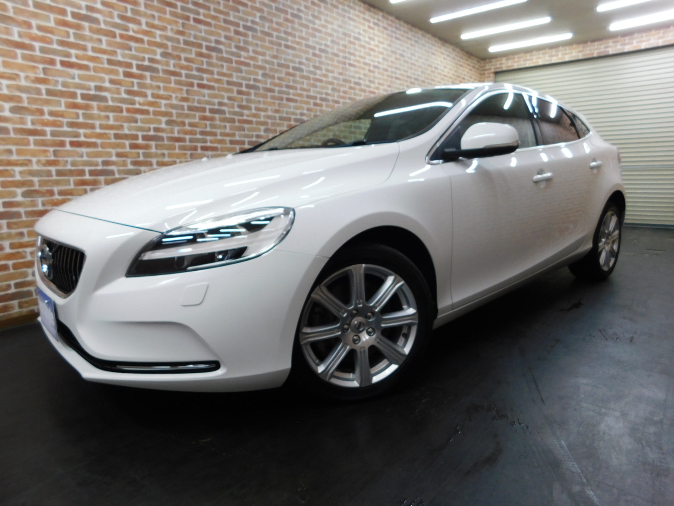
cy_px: 253
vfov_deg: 58.9
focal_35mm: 23
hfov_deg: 73.9
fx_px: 448
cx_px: 337
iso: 140
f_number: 3
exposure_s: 1/30
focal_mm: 4
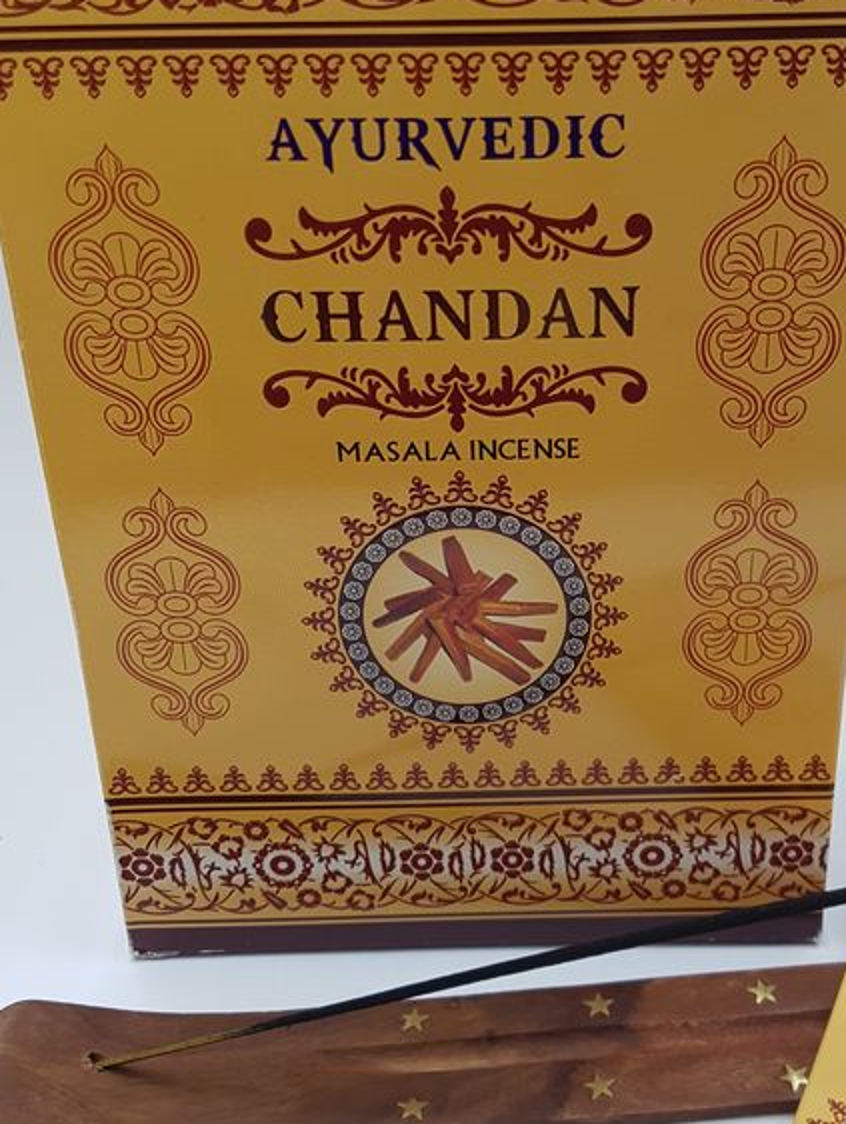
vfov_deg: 49.9
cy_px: 466
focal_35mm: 37
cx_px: 506
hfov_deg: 38.6
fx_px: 1203
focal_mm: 4.2
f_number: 1.7
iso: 80
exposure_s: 1/100
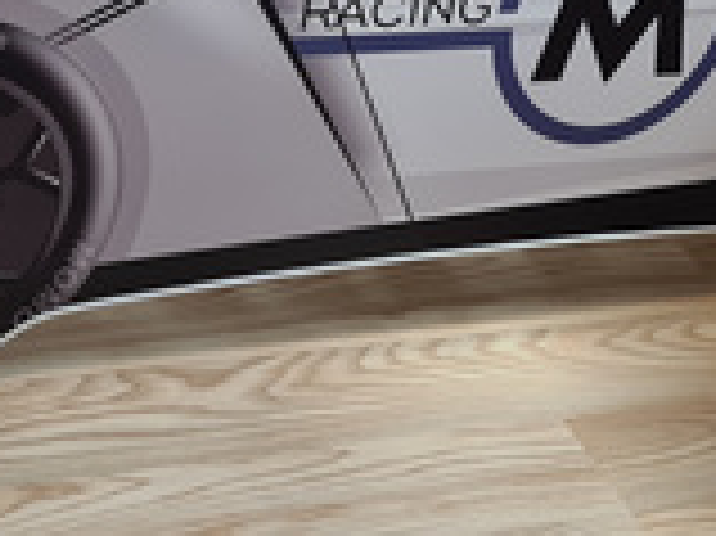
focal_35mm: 98
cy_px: -311
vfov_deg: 14.0
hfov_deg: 20.0
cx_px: 347
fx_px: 2026
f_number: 1.8
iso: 80
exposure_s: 1/50
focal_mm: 5.4
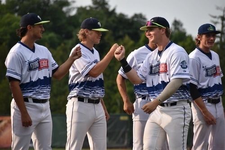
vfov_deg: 5.2
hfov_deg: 7.8
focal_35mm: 262
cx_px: 112
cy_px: 75
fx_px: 1640
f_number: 5.6
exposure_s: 1/1600
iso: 400
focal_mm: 175
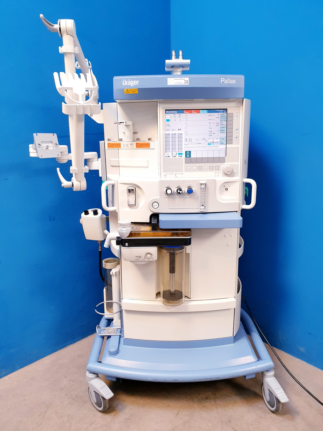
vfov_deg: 67.3
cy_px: 216
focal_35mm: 26
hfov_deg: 53.1
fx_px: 323
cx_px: 162
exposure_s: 1/50
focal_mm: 4.3
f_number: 2.4
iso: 250
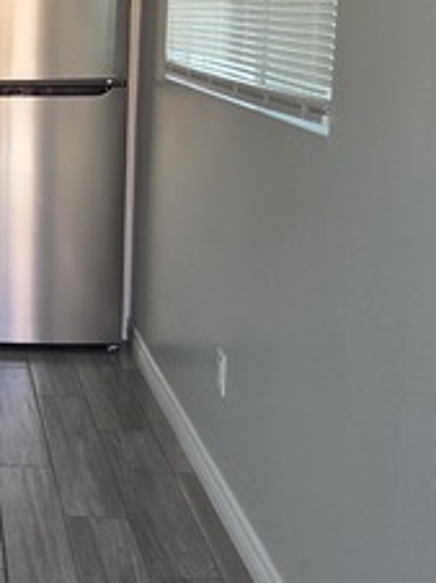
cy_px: 200
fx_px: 1144
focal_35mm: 68
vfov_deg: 28.4
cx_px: -147
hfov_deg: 19.7
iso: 64
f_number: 1.8
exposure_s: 1/180
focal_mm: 5.4
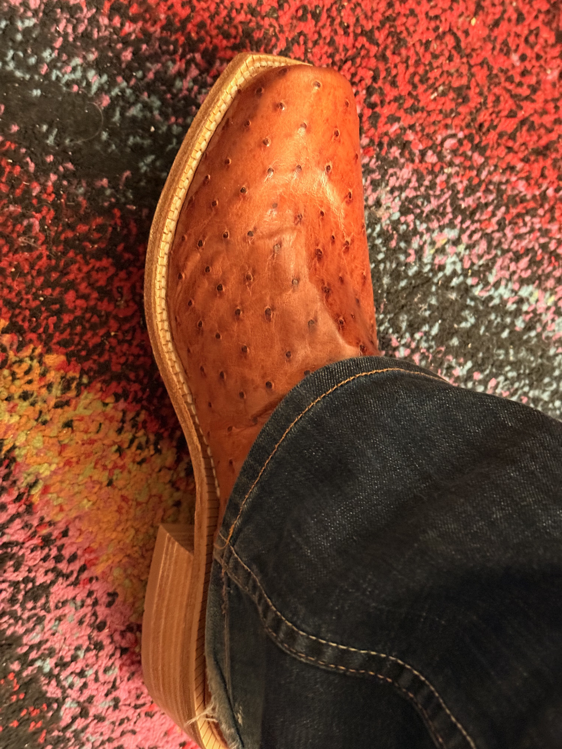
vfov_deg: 39.7
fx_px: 1039
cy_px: 374
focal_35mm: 48
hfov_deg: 30.3
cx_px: 281
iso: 640
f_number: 1.78
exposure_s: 1/20
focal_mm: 6.76
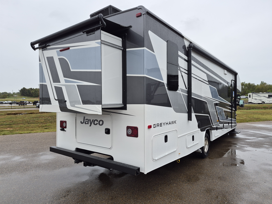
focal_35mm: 23
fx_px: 181
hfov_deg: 73.9
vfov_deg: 58.9
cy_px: 102
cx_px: 136
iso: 80
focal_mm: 5.4
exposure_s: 1/2624
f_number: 1.8
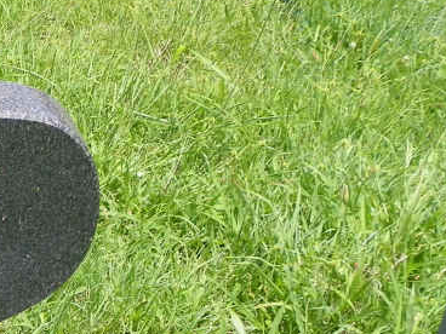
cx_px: -221
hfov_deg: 17.5
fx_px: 1301
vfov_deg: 14.6
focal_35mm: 101
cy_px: 265
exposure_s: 1/250
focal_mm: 5.5
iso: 64
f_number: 4
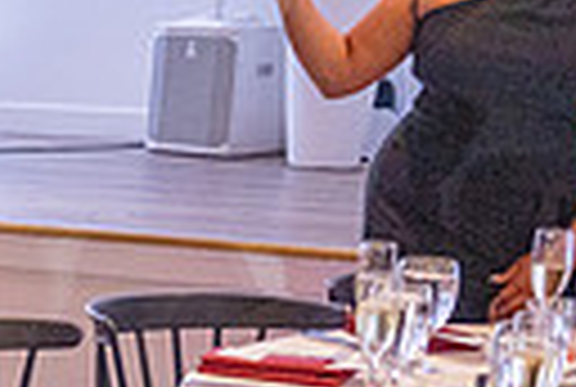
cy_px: 358
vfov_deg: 11.2
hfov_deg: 13.9
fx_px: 1957
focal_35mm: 122
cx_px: -612
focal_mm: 27
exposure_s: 1/200
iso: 2000
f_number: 2.8
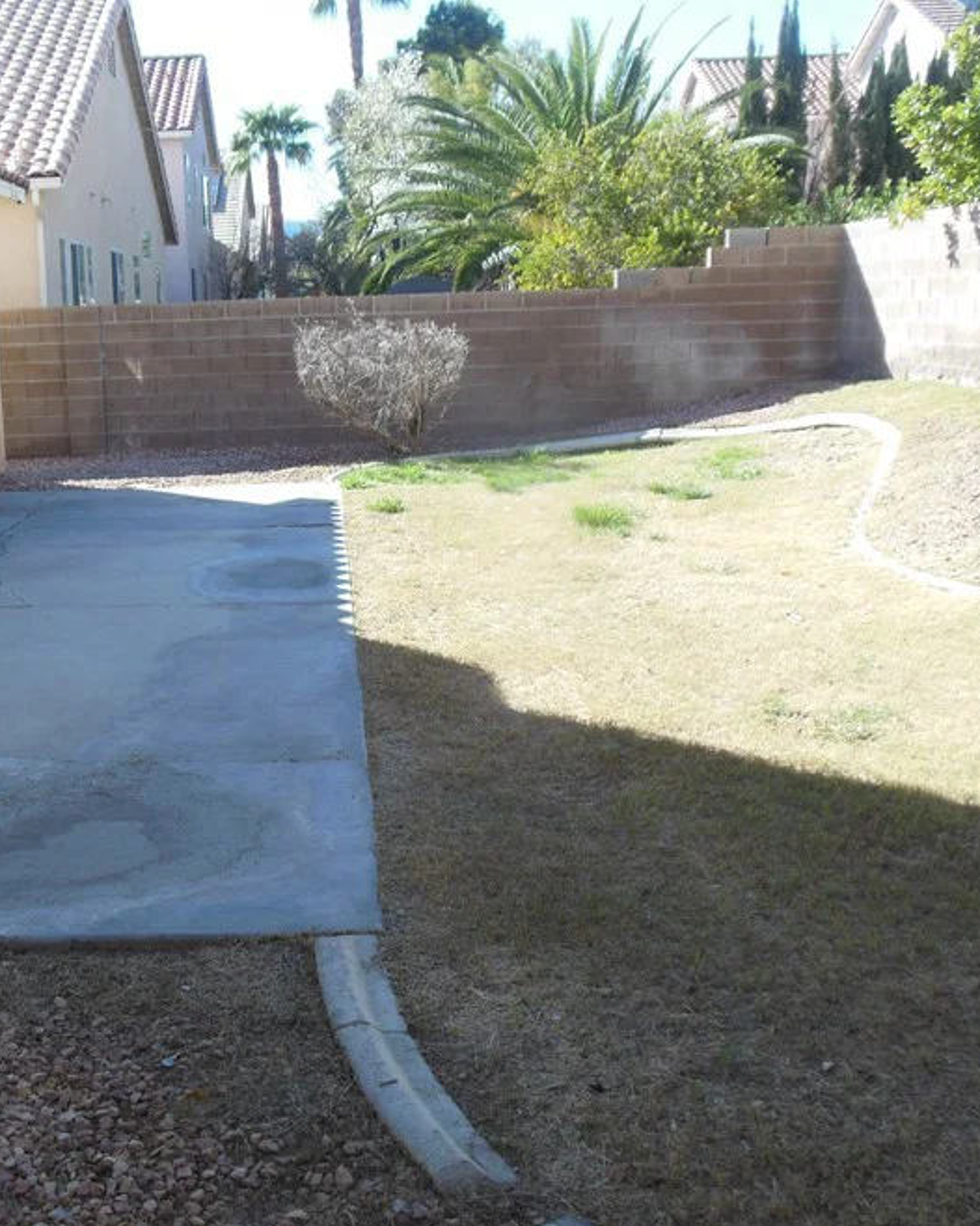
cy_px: 626
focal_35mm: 38
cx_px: 293
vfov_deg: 47.9
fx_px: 1378
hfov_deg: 38.5
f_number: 3.2
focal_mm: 4.5
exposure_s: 1/400
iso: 125
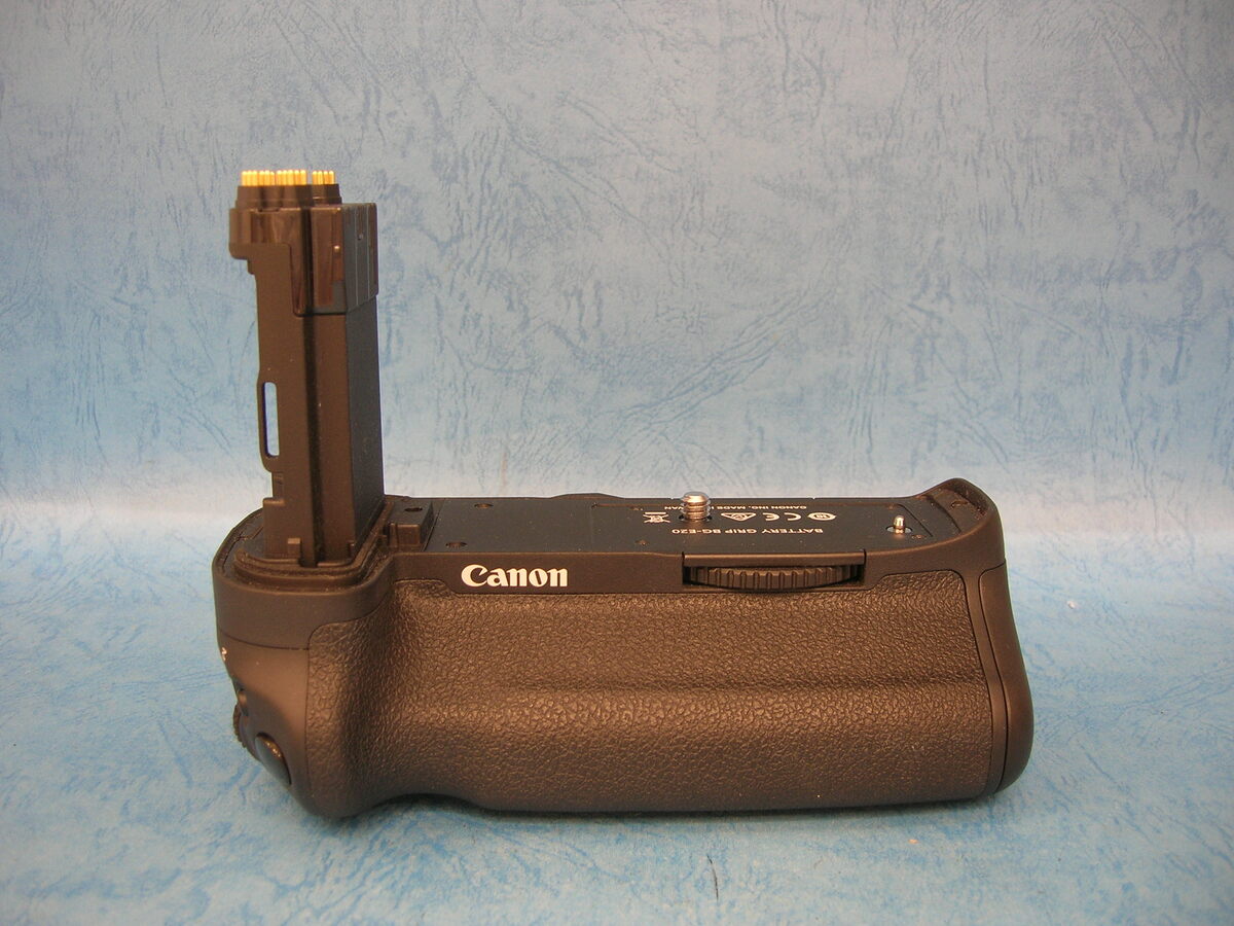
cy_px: 463
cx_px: 617
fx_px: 1212
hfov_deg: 54.0
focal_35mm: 34
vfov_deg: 41.8
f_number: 2.9
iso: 50
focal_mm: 5.7
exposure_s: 1/5.8
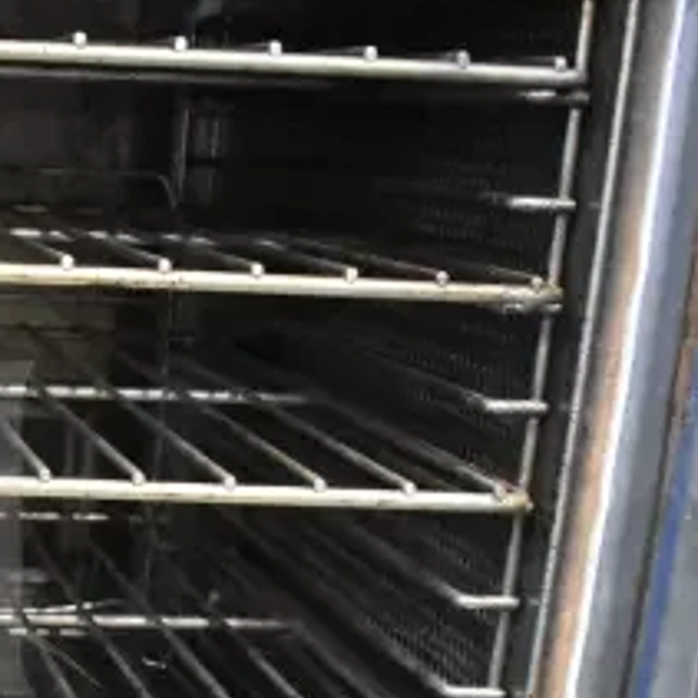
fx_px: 1848
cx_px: -265
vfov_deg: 21.0
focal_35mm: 81
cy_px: 624
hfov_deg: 19.4
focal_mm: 22
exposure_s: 1/30
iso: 9000
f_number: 3.8
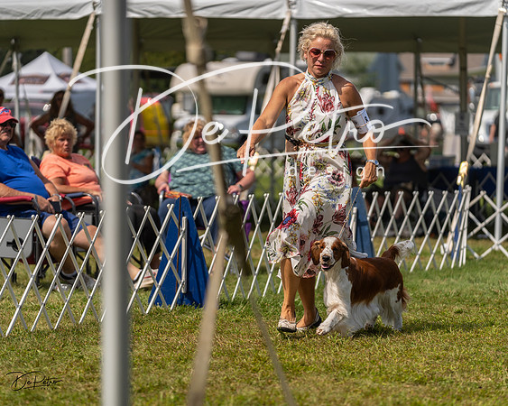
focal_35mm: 140
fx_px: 2099
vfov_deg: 11.0
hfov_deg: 13.8
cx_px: 254
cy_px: 203
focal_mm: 124
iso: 200
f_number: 2.8
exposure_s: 1/3200
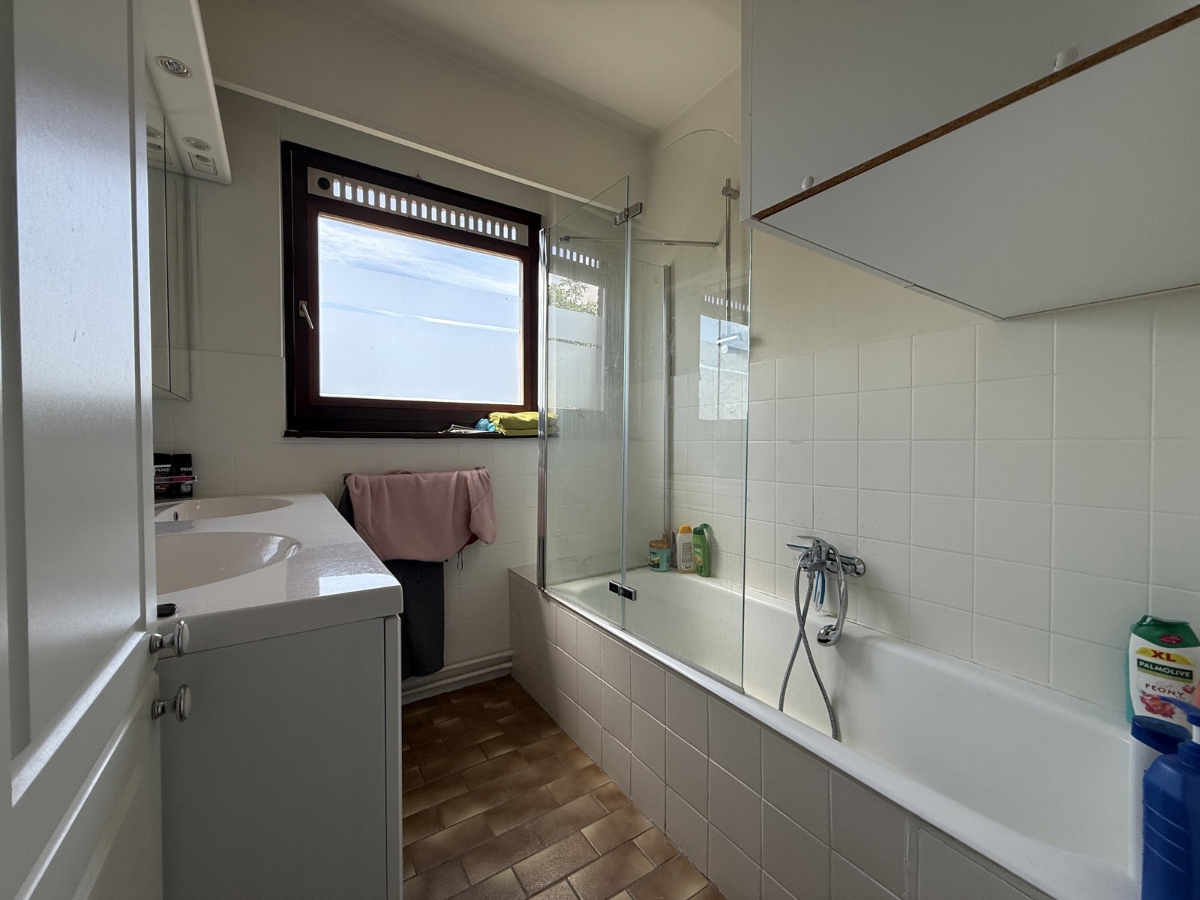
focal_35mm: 14
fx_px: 485
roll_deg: +0.3
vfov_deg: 85.7
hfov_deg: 102.1
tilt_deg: -1.1
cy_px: 450
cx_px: 600
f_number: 2.2
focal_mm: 2.22
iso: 64
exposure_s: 1/195
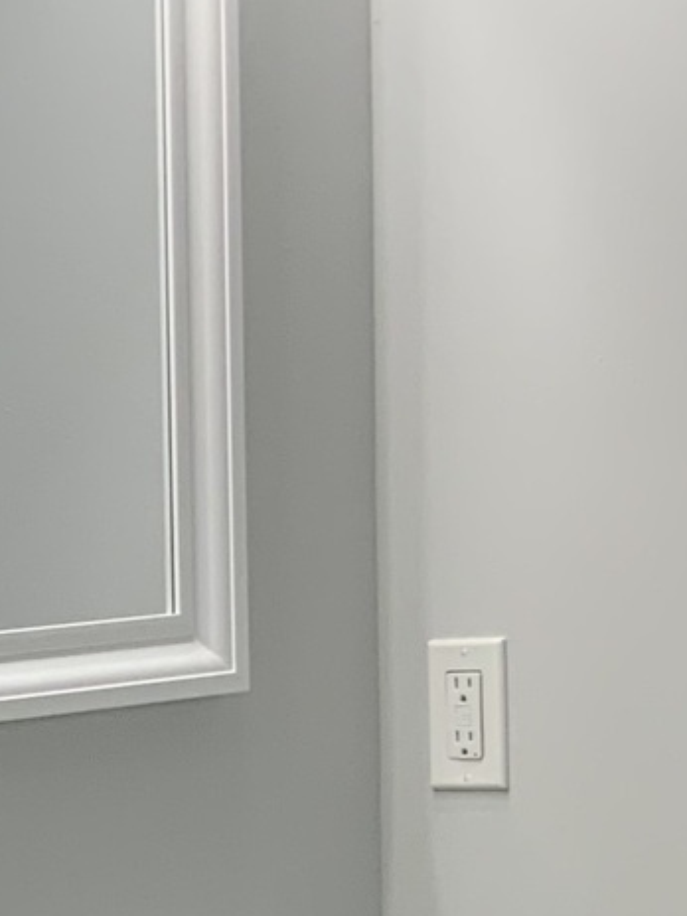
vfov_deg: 13.2
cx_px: -614
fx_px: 3810
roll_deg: +2.8
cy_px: 1177
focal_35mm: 144
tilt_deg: -11.8
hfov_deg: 9.7
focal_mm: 3
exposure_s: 1/120
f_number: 1.8
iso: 32
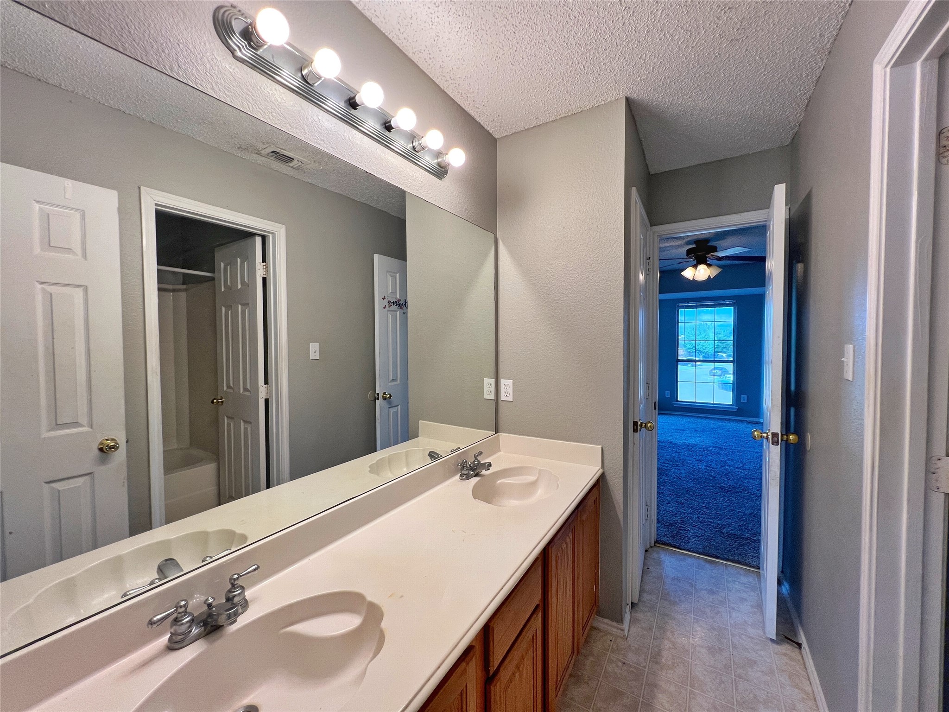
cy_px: 356
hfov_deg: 106.2
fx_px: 356
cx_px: 474
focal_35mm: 13
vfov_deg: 89.9
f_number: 1.8
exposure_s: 1/120
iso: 80
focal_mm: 1.57
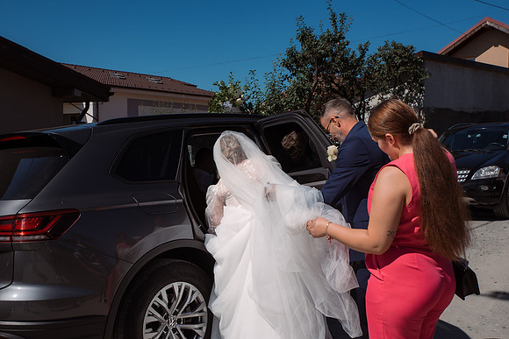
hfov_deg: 48.4
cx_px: 254
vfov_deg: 33.4
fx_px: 566
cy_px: 170
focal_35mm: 40
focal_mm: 40
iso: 250
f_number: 8
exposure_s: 1/800
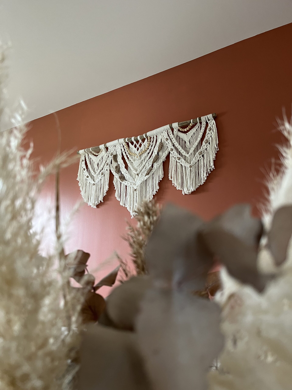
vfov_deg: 67.3
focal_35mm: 26
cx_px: 146
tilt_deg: +17.3
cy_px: 195
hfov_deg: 53.1
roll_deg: -0.7
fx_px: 292
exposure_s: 1/60
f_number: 1.6
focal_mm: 5.1
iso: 160
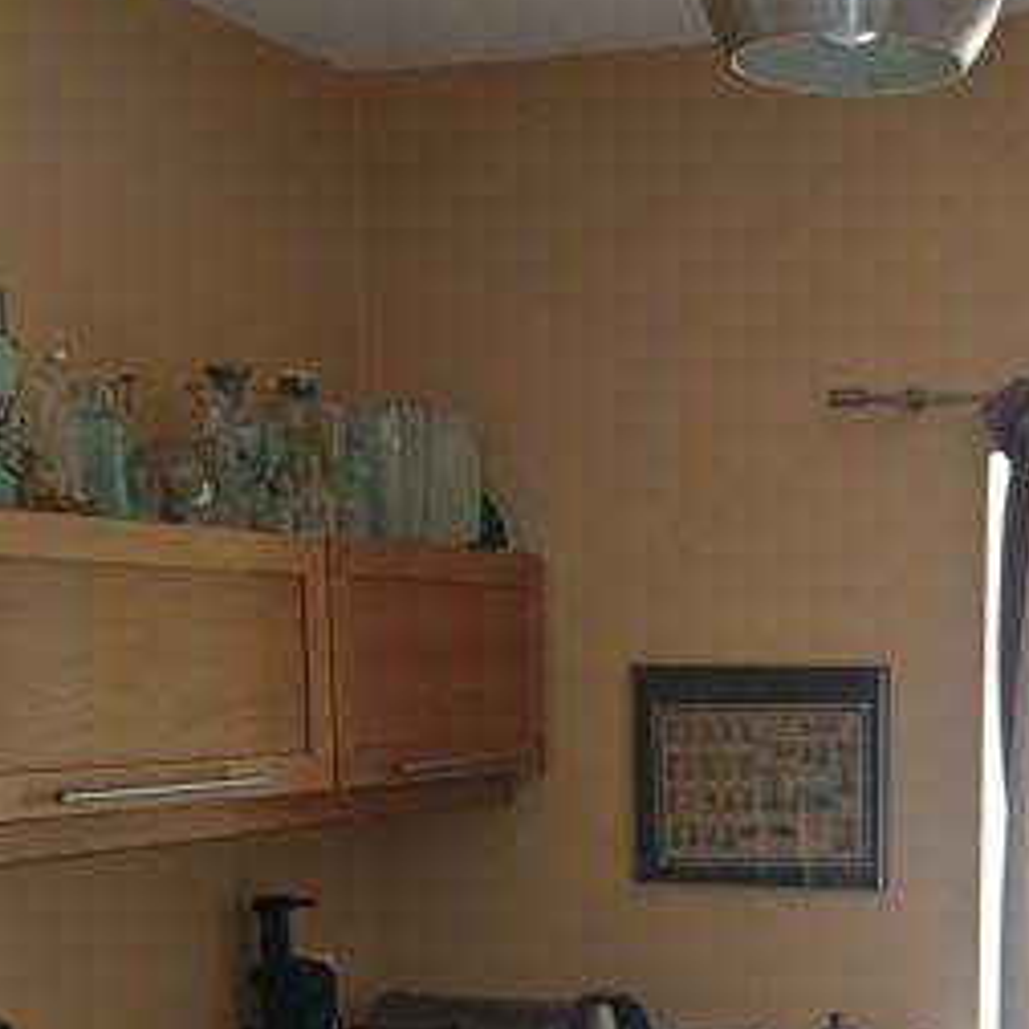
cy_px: 992
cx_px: 842
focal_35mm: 67
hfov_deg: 25.2
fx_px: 2253
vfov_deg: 24.7
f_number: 1.7
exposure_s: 1/33.3
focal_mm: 5.31
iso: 236
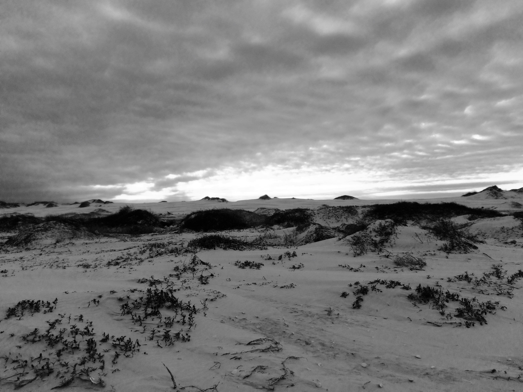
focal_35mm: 29
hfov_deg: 61.7
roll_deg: +1.8
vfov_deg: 48.2
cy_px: 196
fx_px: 438
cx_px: 262
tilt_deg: -2.8
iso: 32
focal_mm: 4.15
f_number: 2.2
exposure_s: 1/1580
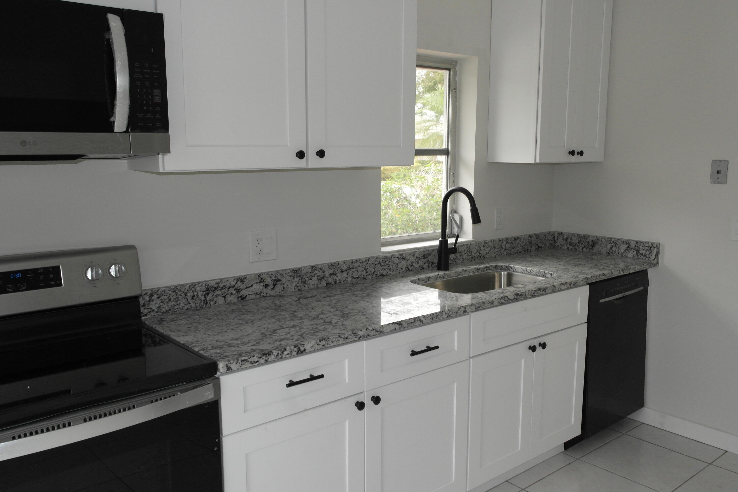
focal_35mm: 30
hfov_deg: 61.9
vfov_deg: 43.6
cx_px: 369
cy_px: 246
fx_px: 615
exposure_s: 1/125
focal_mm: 20
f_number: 10
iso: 800
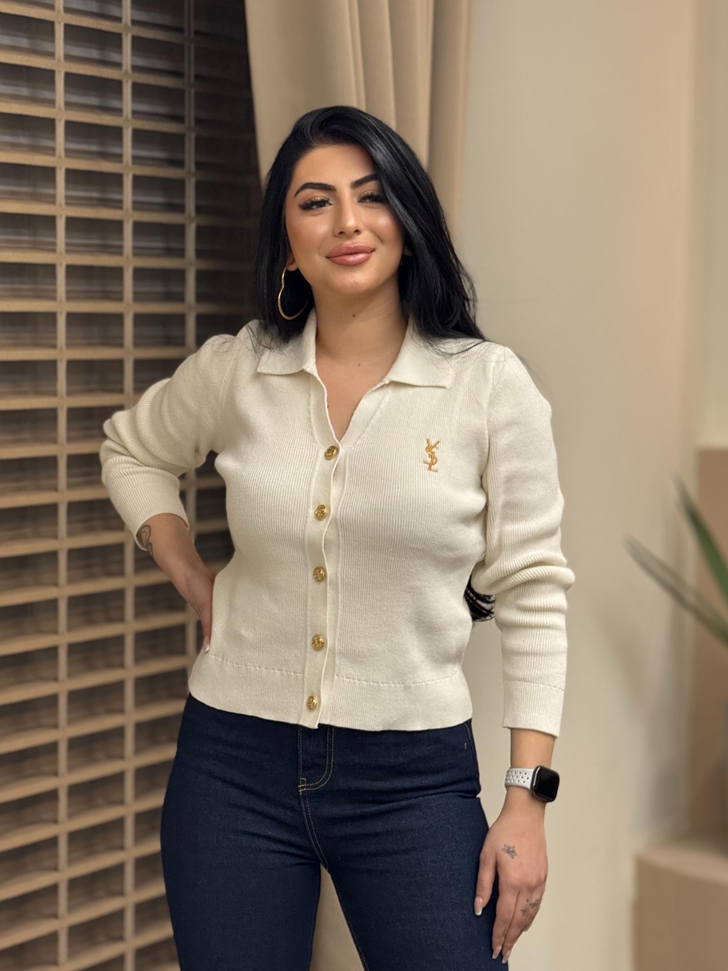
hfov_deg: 11.6
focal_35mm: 128
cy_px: 481
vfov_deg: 15.4
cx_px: 386
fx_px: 3589
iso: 200
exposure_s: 1/50
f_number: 2.8
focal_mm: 15.66
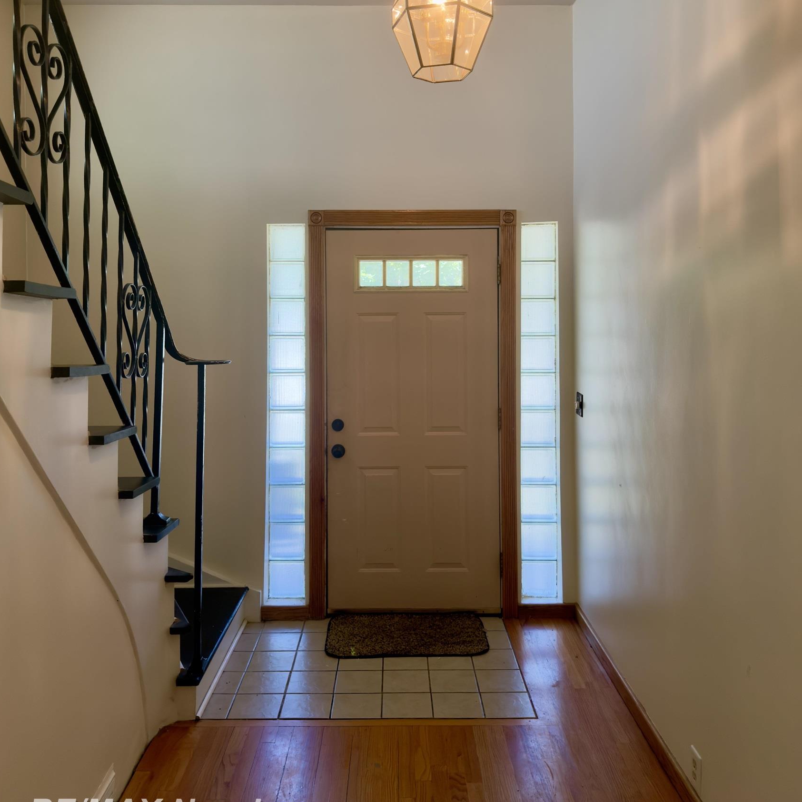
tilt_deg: -1.0
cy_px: 319
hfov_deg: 55.6
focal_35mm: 29
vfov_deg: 55.2
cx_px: 398
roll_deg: -0.3
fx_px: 760
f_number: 1.78
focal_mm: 6.76
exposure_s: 1/120
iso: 200
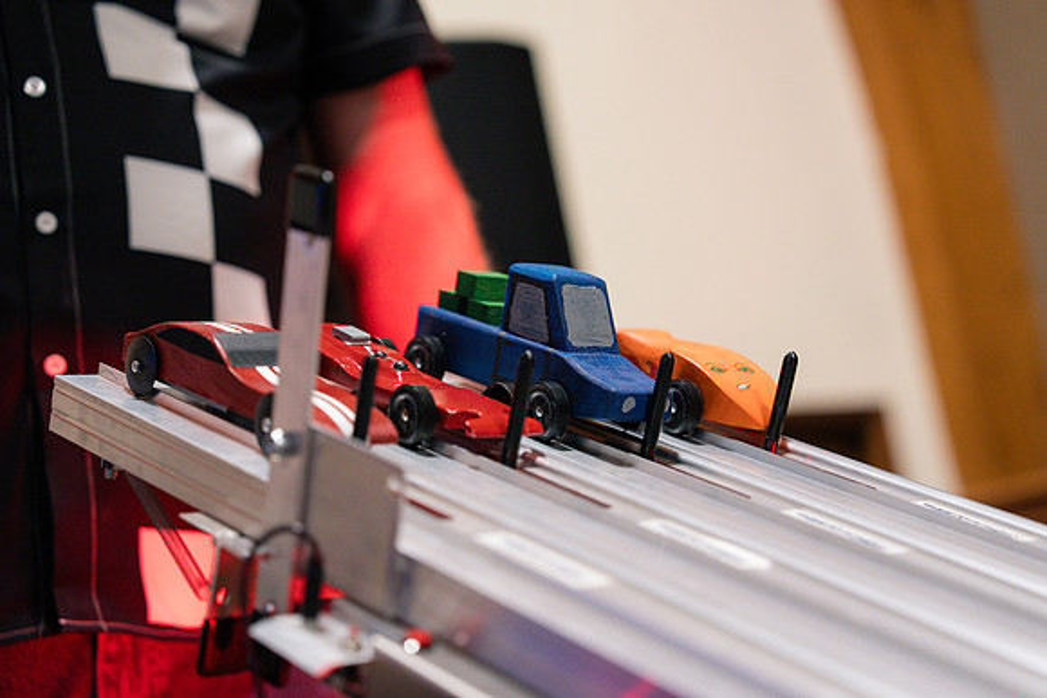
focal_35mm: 70
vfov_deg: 19.5
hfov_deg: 28.8
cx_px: 524
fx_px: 2036
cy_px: 349
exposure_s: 1/320
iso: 2500
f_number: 2.8
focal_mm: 70
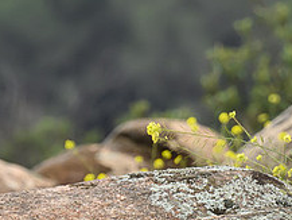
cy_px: 112
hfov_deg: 2.5
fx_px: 6760
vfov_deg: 1.9
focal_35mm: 801
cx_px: -77
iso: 560
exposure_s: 1/2000
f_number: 4
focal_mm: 200
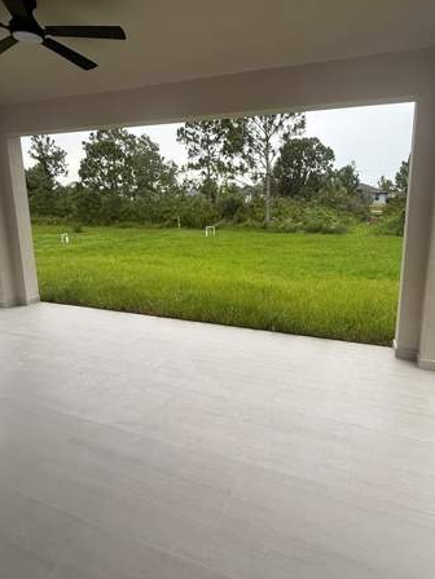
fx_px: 335
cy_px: 258
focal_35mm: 20
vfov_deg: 81.5
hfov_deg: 65.8
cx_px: 243
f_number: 2.2
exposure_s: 1/120
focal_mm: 2.22
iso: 100
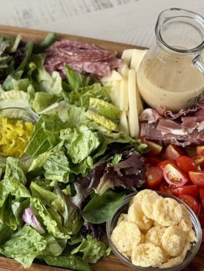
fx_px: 377
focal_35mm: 48
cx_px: 102
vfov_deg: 39.7
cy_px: 136
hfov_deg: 30.3
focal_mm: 6.76
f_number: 1.78
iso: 100
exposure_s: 1/63
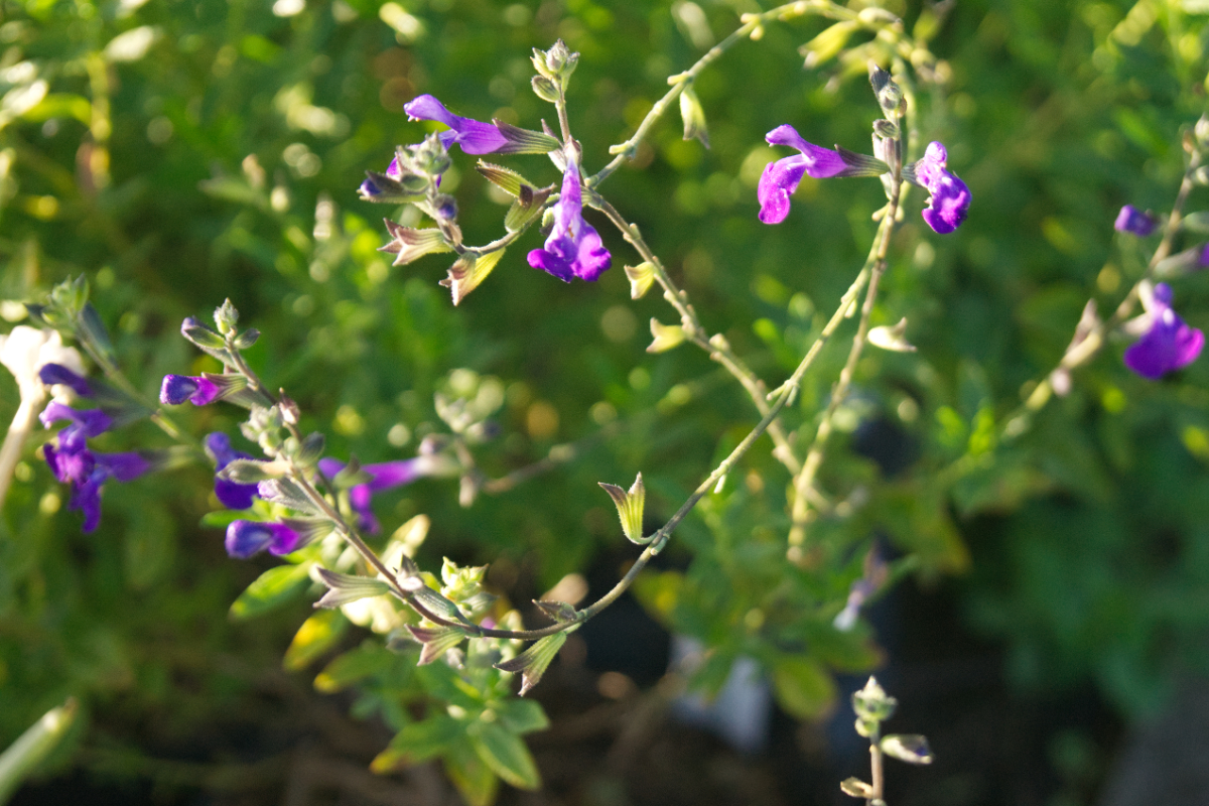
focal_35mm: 82
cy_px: 403
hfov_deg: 24.6
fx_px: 2770
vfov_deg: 16.6
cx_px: 604
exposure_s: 1/500
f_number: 5.6
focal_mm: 55
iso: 1000
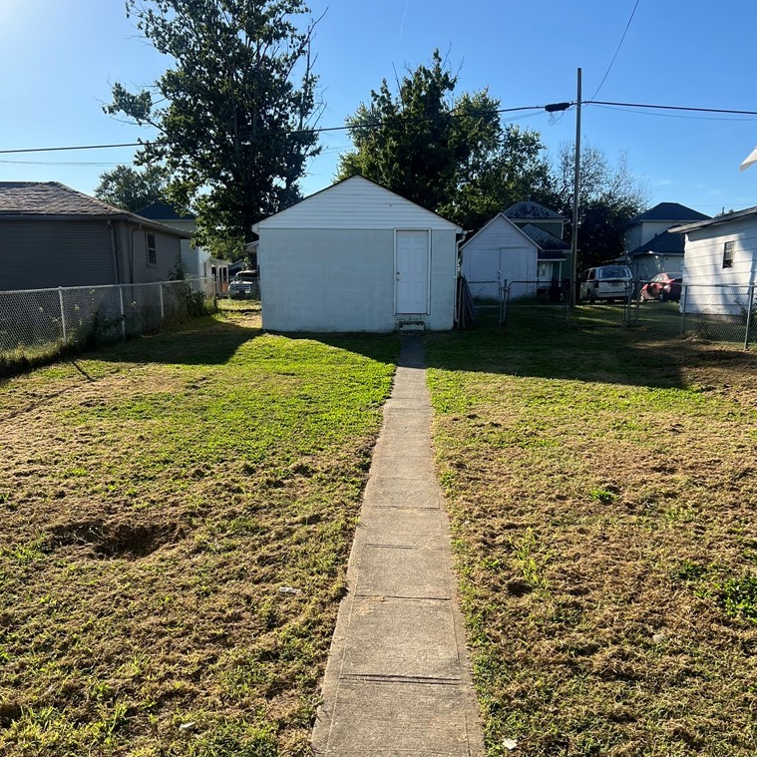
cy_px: 450
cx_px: 380
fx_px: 767
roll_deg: +0.0
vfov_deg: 52.2
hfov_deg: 52.5
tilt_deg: -10.0
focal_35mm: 31
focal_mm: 5.7
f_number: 1.5
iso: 50
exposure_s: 1/2513
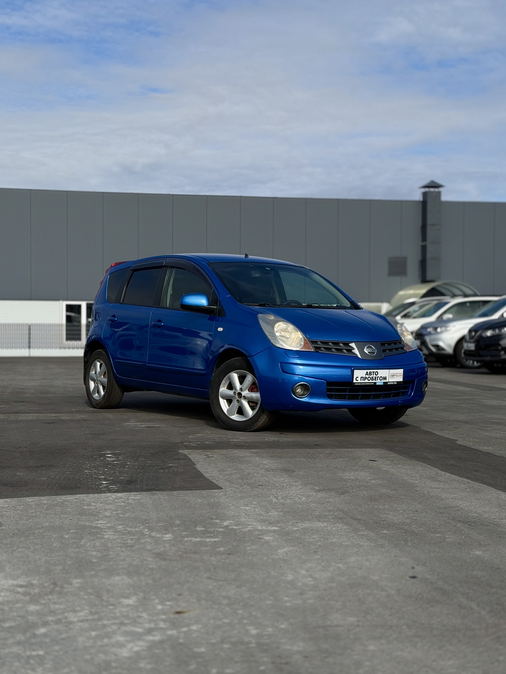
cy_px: 337
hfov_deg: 30.3
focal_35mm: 48
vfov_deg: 39.7
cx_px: 253
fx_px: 935
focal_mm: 6.76
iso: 100
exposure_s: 1/6024
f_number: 1.78
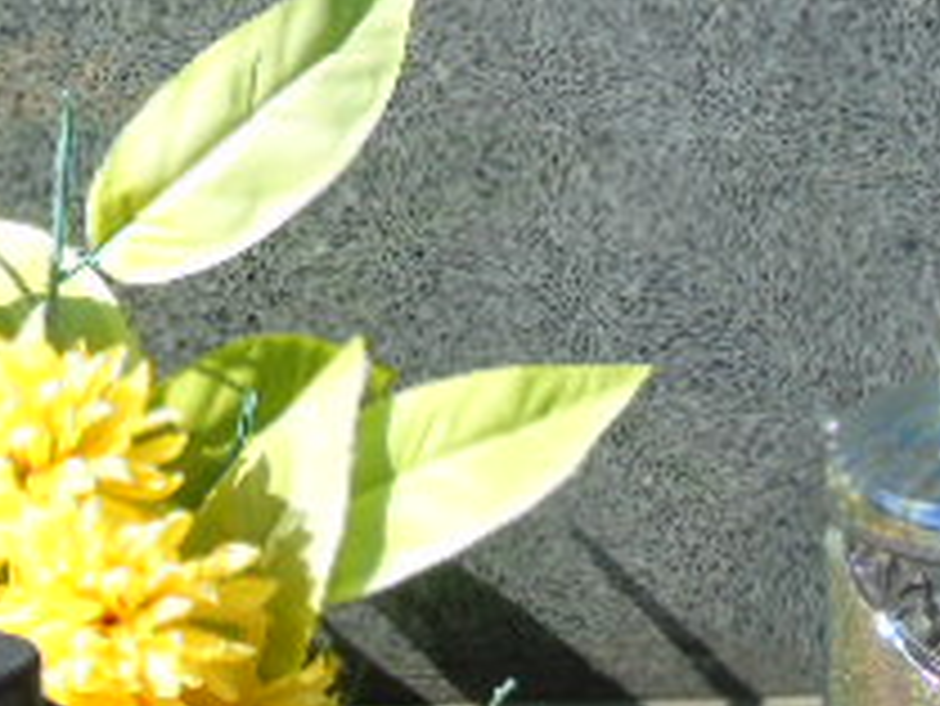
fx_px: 8966
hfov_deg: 6.0
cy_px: -369
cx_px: 256
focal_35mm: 330
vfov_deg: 4.5
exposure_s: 1/250
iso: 80
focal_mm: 19
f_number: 4.4
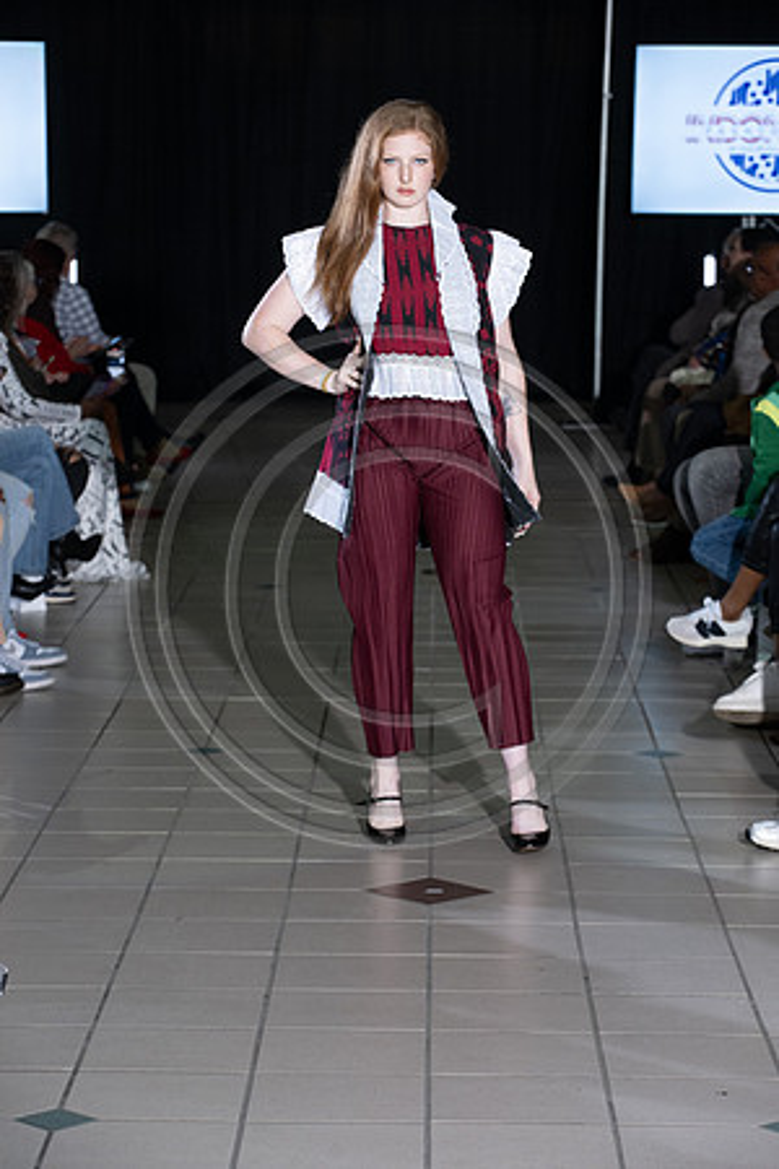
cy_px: 584
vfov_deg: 19.5
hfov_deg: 13.0
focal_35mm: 105
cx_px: 390
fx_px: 3408
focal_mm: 105
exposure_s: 1/160
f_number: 5.6
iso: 1250
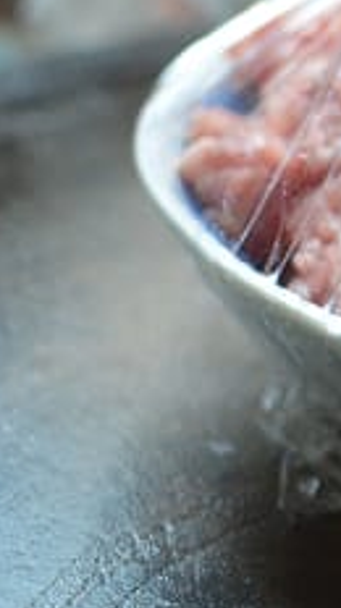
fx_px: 2425
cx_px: 825
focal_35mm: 150
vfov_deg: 14.2
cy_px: 79
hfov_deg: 7.5
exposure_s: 1/160
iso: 1250
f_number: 3.2
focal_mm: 35
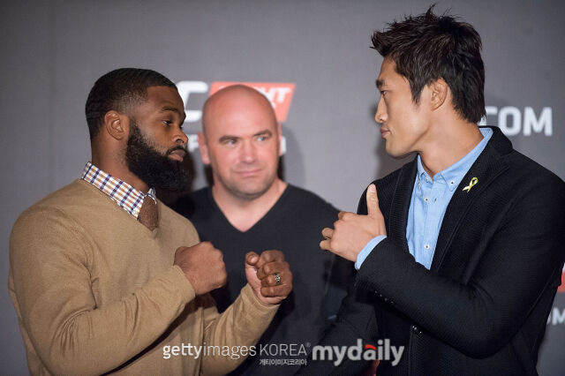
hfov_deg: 10.3
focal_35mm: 200
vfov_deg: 6.9
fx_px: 3137
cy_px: 188
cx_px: 282
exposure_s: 1/2000
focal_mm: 200
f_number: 2.8
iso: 3200
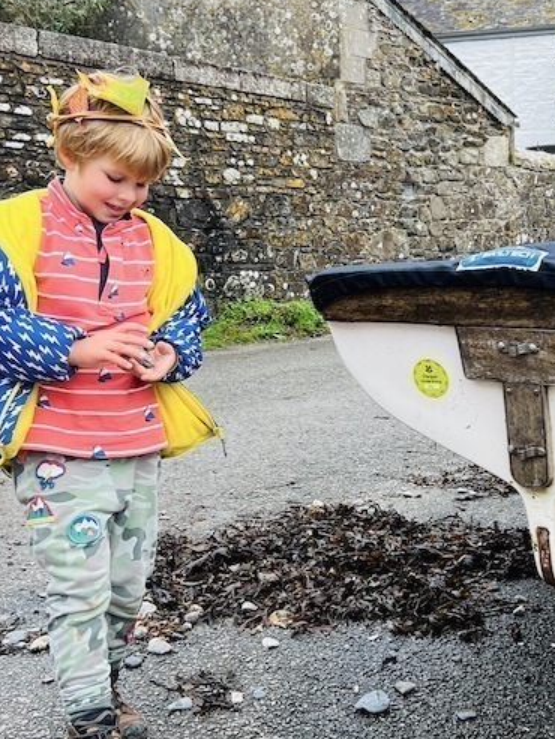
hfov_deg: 26.7
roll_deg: +0.2
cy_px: 439
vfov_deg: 35.4
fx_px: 1154
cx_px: 406
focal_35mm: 54
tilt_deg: -9.6
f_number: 1.5
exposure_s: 1/482
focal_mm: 5.7
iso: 50
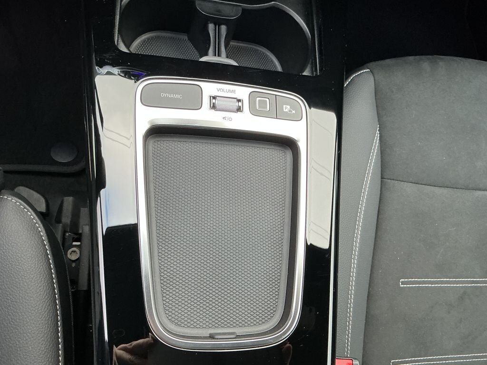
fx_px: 408
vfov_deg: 48.2
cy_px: 182
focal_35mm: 29
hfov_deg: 61.7
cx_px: 244
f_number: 1.8
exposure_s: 1/60
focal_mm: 3
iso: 125
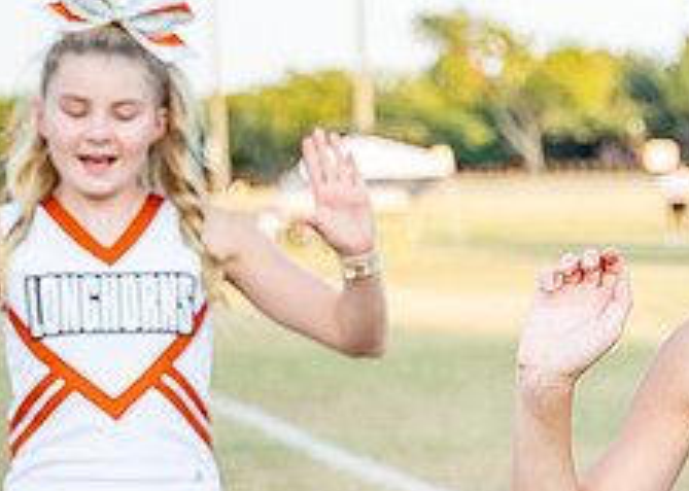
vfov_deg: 9.9
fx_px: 2836
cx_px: 789
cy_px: 308
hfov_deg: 13.5
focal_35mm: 145
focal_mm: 44.8
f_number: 2.8
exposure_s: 1/800
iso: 200
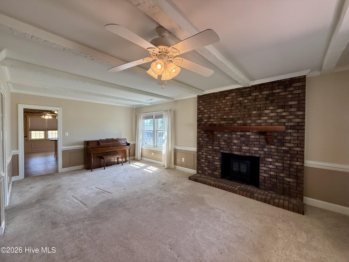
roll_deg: -0.2
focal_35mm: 14
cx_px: 174
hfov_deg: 102.1
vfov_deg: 85.7
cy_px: 131
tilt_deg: +0.4
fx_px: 141
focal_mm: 2.22
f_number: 2.2
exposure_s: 1/120
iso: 125
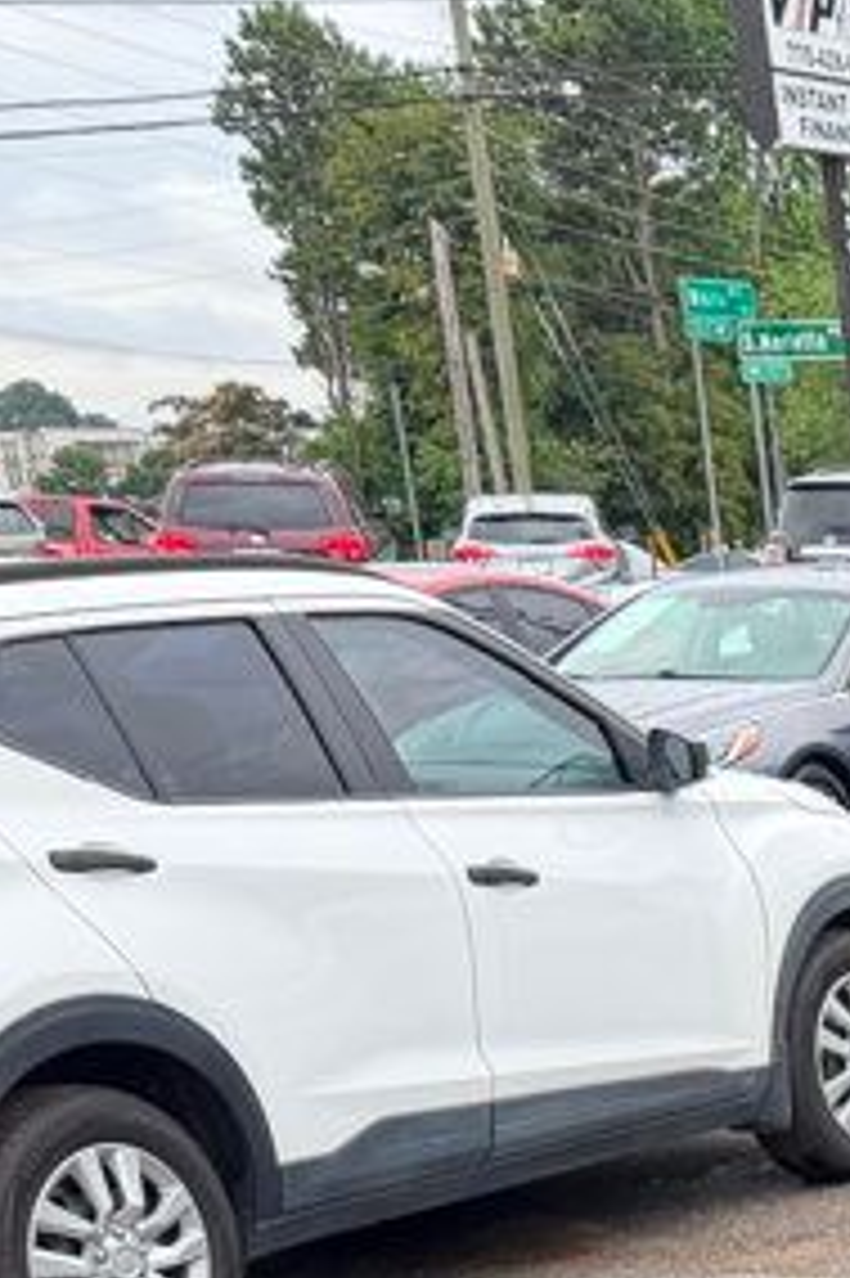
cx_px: 2006
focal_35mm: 90
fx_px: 3191
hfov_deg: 12.2
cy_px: 1683
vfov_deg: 20.6
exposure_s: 1/532
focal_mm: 6.76
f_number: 1.78
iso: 100
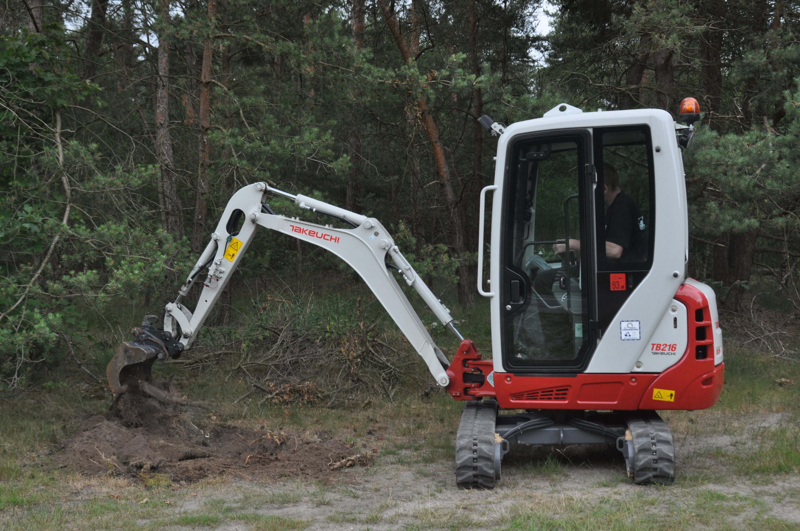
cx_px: 400
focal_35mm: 48
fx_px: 1065
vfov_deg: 28.0
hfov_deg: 41.2
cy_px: 266
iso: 640
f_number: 8
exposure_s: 1/250
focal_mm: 32
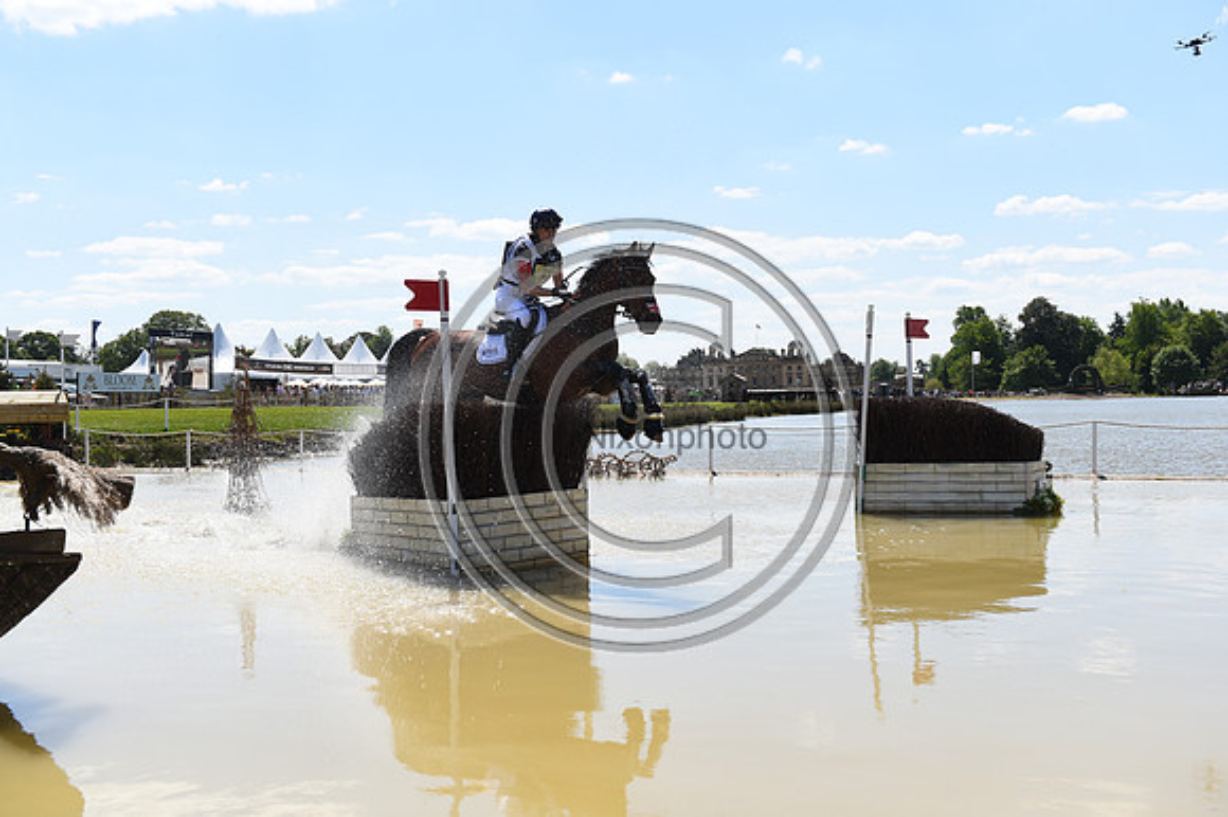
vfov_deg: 31.9
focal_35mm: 42
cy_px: 408
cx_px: 614
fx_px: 1432
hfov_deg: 46.4
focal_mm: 42
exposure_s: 1/2500
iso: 360
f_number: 5.6
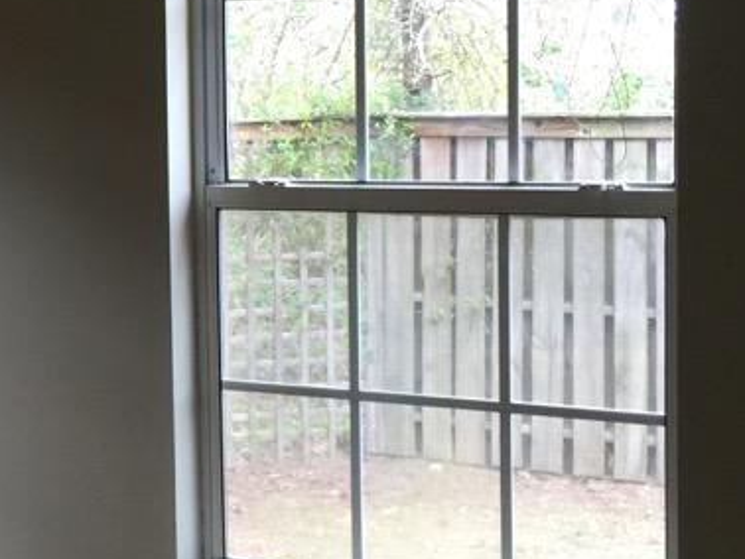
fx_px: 1981
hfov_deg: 19.9
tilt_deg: -4.4
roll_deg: +0.2
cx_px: -162
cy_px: 258
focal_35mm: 92
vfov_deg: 16.1
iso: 32
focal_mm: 4.15
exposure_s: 1/30
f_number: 2.2
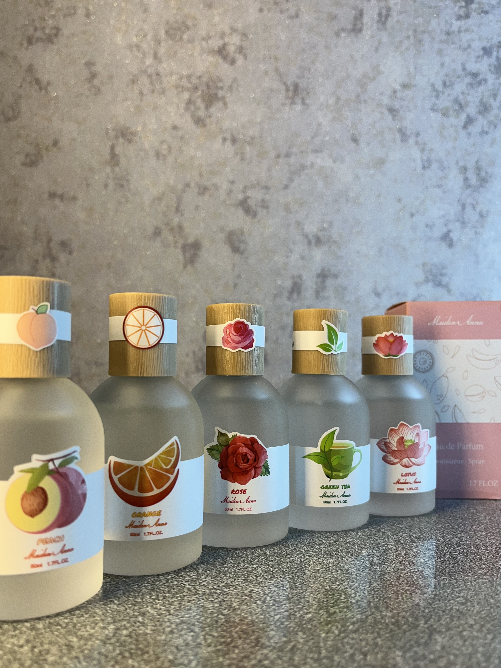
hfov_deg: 48.2
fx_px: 560
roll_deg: -1.0
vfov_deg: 61.5
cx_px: 229
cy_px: 371
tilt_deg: -0.4
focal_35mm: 29
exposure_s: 1/100
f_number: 1.6
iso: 50
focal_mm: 5.1
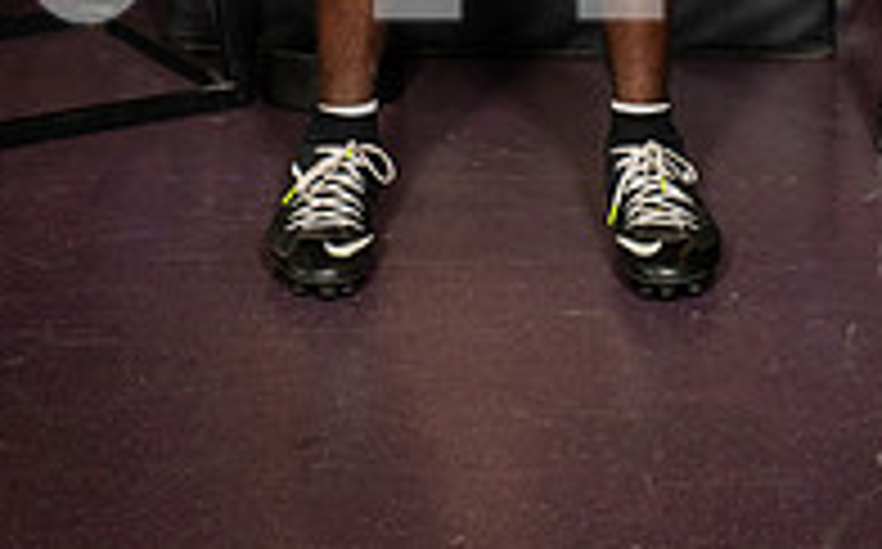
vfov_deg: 11.7
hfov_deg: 20.2
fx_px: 2473
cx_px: 536
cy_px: -432
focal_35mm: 103
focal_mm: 44
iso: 800
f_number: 7.1
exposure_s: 1/250
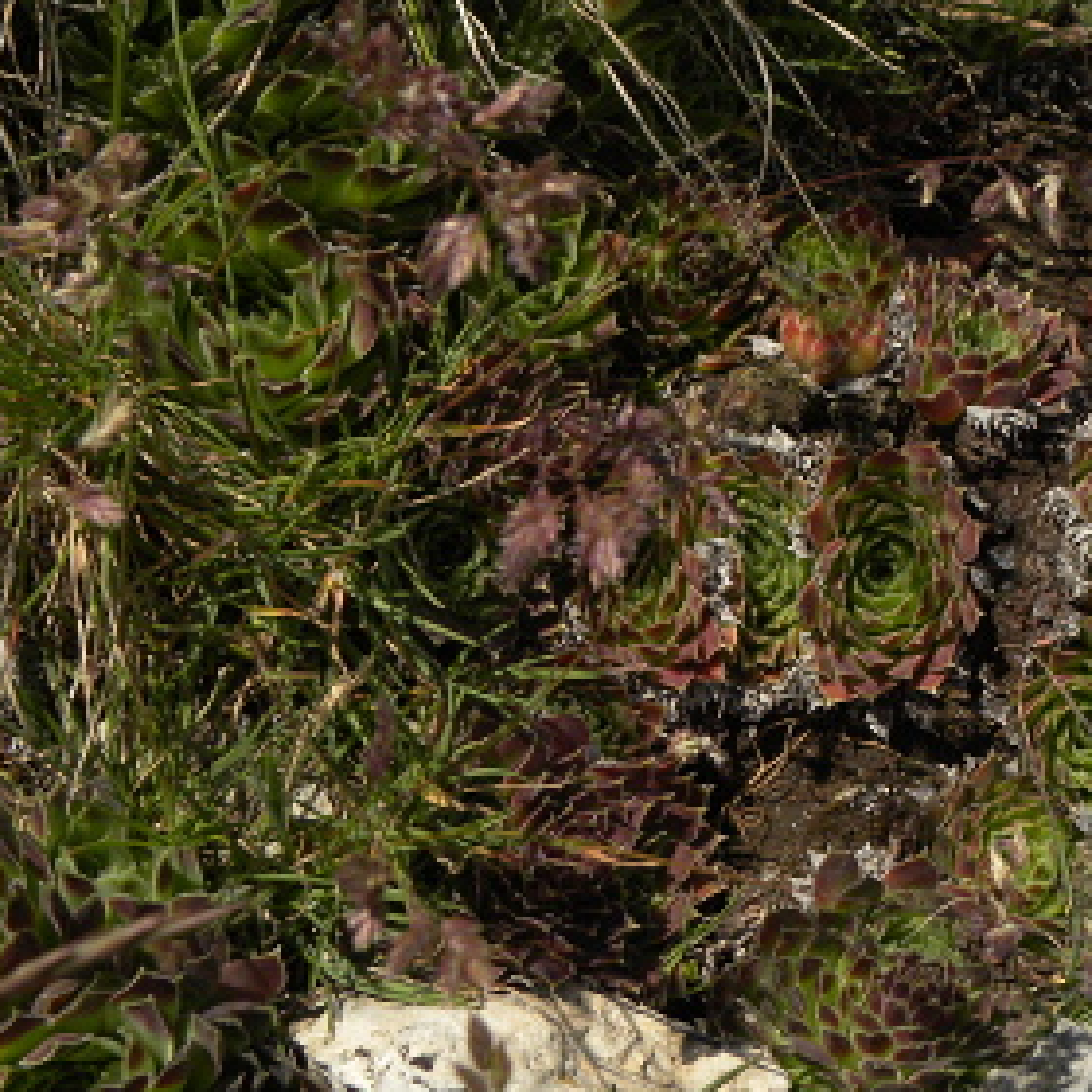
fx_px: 3141
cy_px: 538
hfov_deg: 19.6
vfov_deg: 19.7
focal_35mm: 88
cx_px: 823
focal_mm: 10.3
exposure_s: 1/500
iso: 64
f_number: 5.6
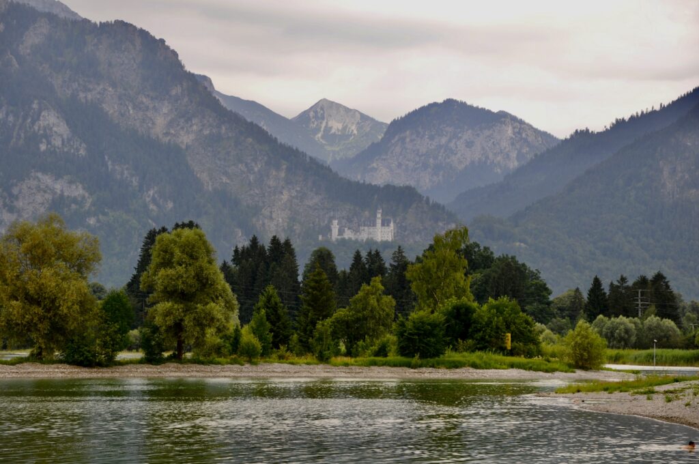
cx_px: 350
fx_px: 2269
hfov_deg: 17.5
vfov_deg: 11.7
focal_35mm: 117
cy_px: 232
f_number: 8
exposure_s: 1/40
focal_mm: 78
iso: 200
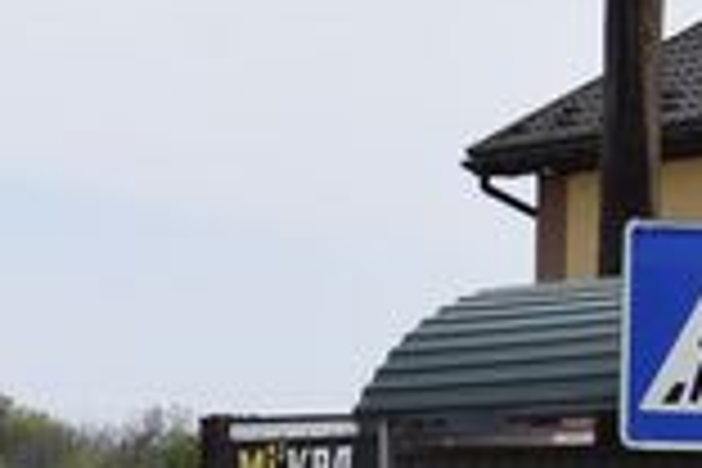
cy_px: 680
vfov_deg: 5.9
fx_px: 4504
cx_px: -842
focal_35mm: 231
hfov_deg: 8.3
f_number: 10
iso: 200
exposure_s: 1/400
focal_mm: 32
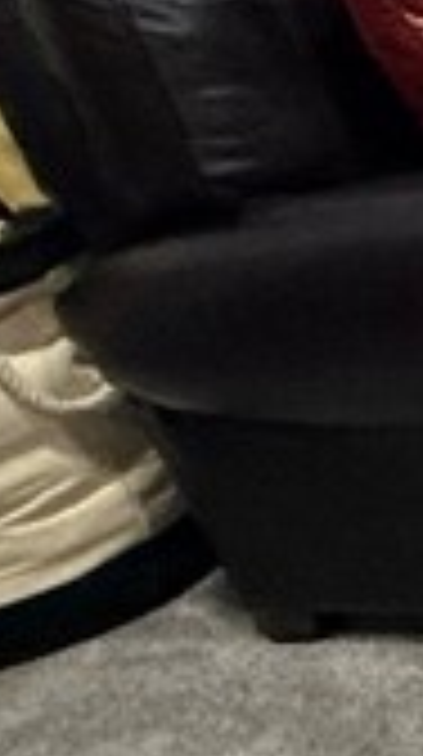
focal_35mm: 93
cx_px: 2016
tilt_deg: -18.2
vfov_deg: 22.3
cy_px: 54
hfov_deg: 6.7
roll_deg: -0.8
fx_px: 1862
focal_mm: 2.22
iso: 320
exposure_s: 1/60
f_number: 2.2
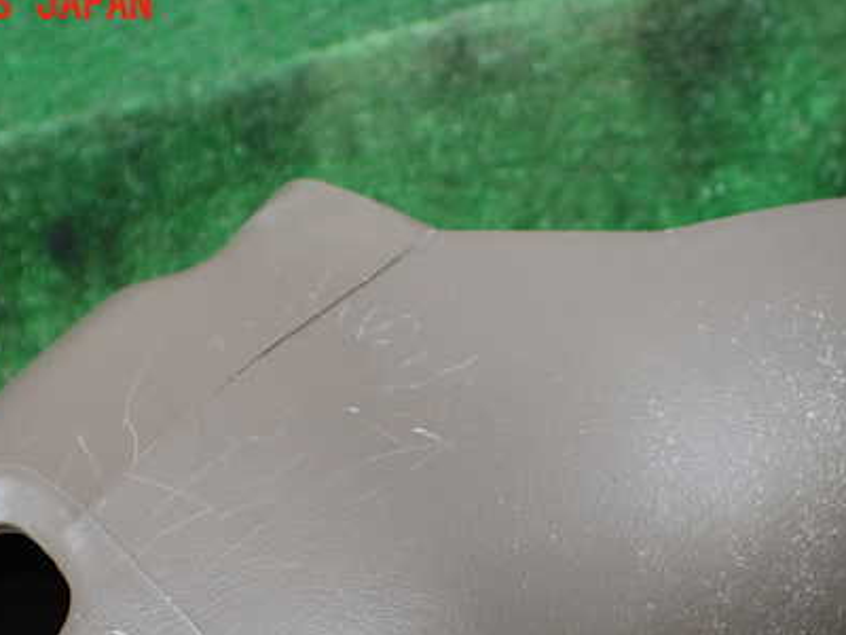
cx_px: 402
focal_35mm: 45
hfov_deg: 42.1
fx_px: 1100
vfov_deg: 31.7
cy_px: 455
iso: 250
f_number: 2.3
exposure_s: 1/125
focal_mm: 5.4
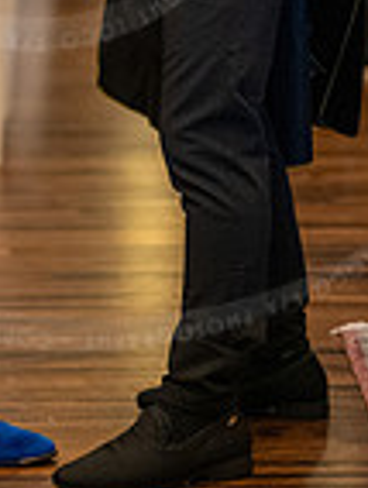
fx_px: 2148
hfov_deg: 9.8
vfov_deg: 12.7
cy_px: -96
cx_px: 45
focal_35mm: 152
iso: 6400
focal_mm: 50
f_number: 1.2
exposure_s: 1/125
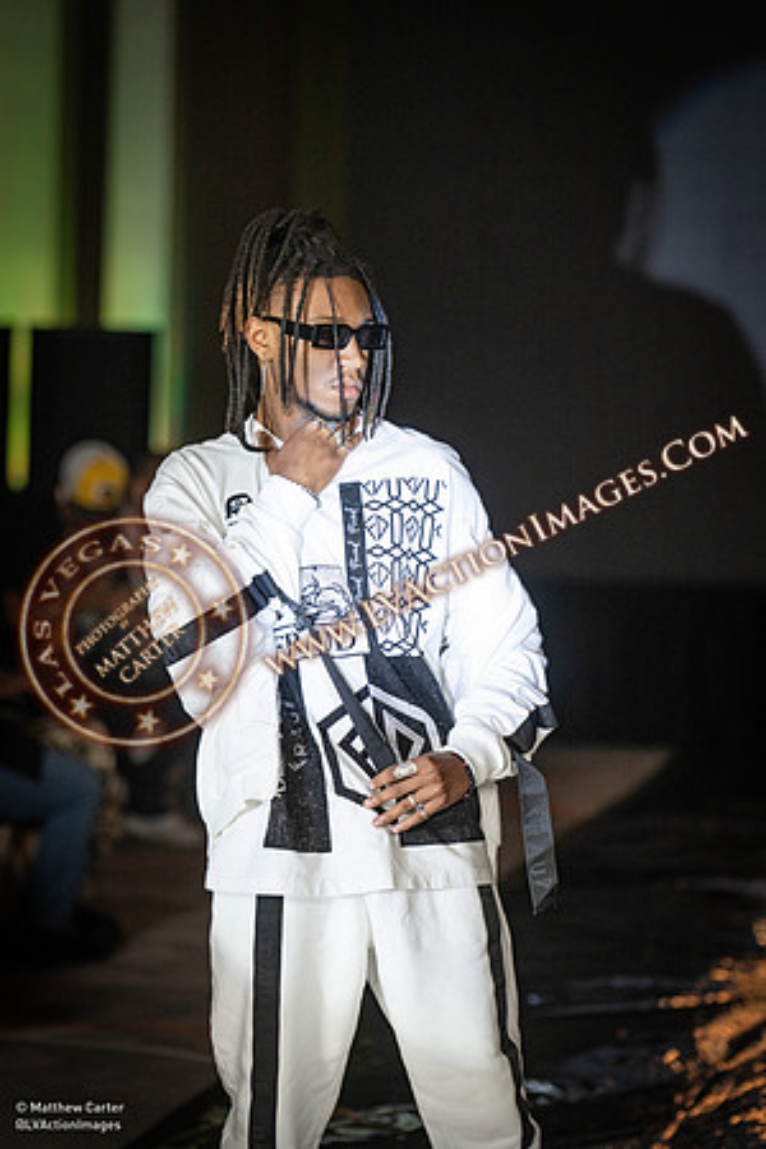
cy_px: 574
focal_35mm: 135
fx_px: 4308
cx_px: 383
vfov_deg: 15.2
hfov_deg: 10.2
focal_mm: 135
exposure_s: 1/640
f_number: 2.8
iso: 1600
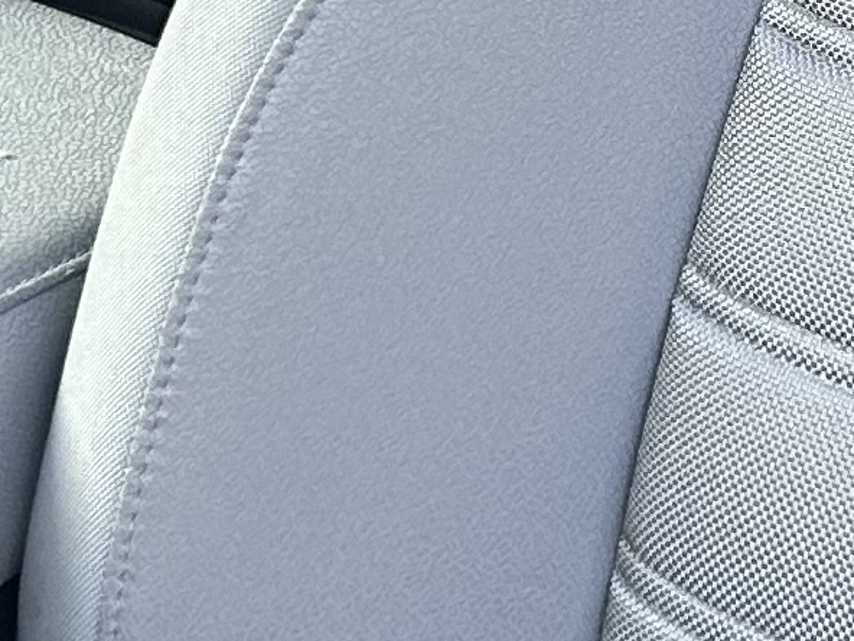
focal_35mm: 177
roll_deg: +2.9
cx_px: 835
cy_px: -192
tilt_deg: -21.4
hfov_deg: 11.1
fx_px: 4367
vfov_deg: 8.3
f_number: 1.5
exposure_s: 1/121
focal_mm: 5.7
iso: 64
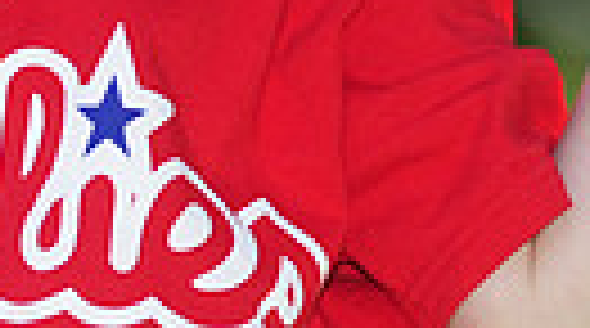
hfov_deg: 2.4
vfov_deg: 1.3
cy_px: -236
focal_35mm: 906
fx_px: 14142
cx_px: -81
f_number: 3.5
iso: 200
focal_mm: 130
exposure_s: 1/1250
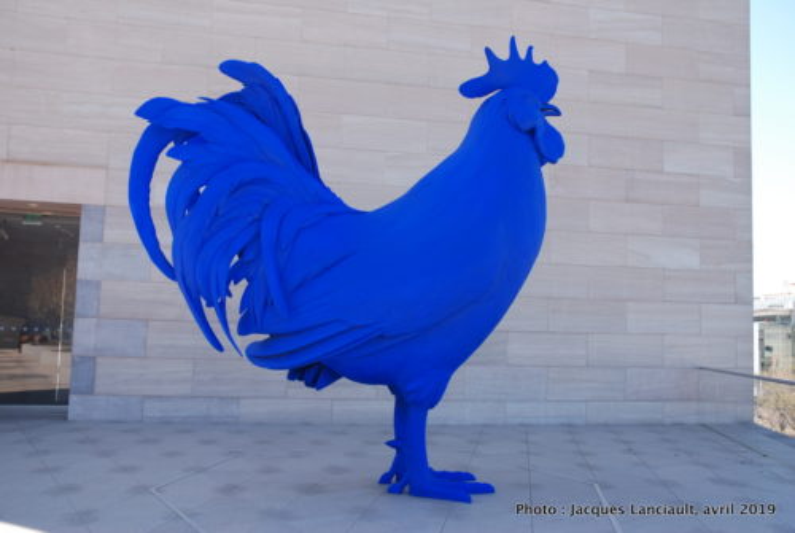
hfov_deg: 53.1
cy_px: 266
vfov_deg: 37.0
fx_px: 796
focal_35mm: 36
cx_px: 398
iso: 100
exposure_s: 1/125
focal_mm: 24
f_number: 5.6
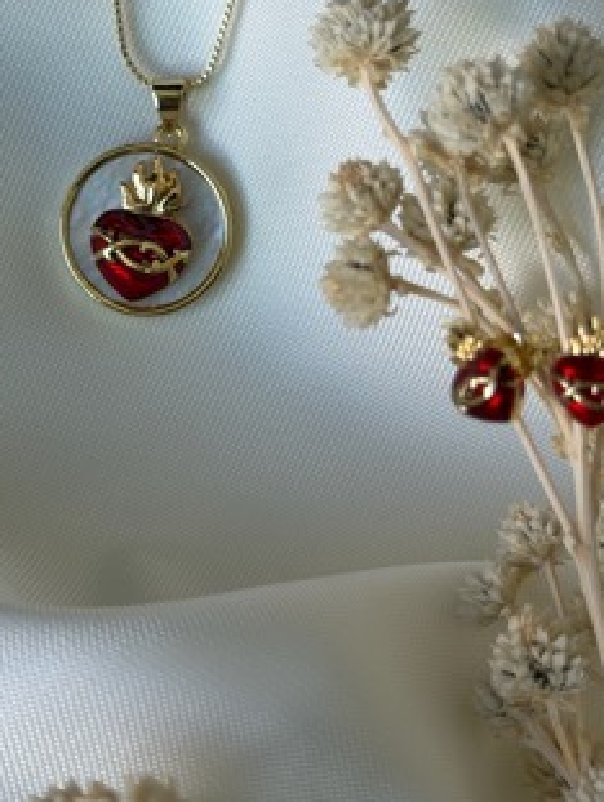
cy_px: 315
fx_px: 1718
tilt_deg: -68.3
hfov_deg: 19.9
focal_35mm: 74
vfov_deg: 26.2
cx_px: 317
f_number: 1.78
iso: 50
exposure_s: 1/131
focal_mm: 6.76
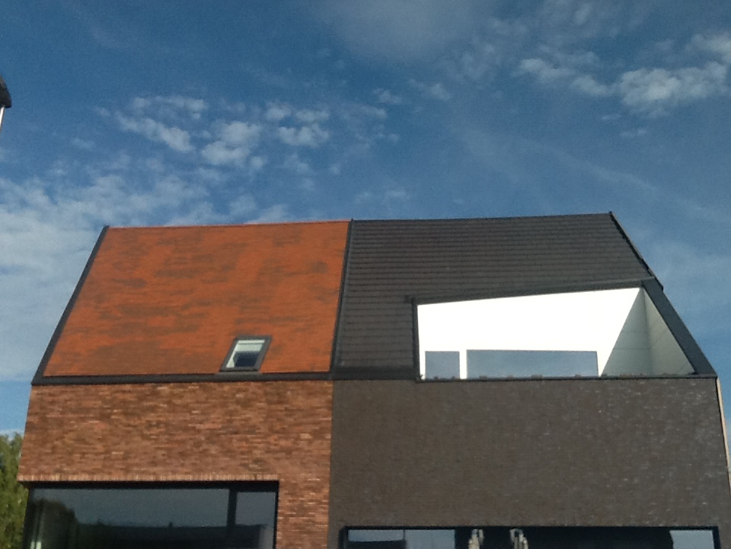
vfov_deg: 32.9
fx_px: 929
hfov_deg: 42.9
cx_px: 366
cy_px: 274
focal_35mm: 44
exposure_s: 1/1672
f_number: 2.4
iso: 40
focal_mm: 2.03
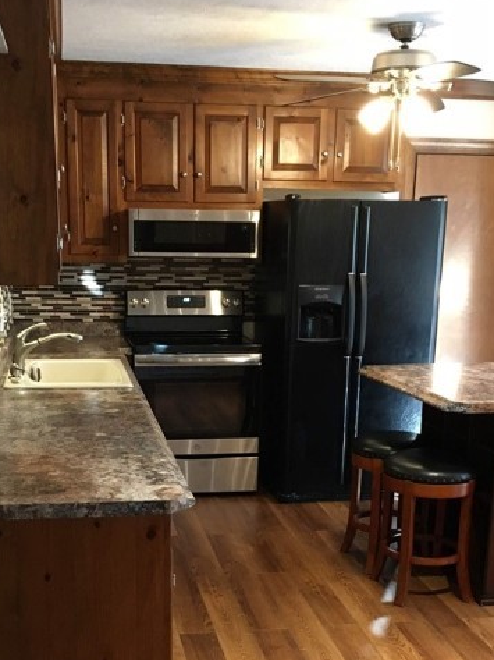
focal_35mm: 47
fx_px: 895
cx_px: 210
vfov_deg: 39.4
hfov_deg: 30.8
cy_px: 494
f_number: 2.2
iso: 200
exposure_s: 1/20
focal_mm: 4.15
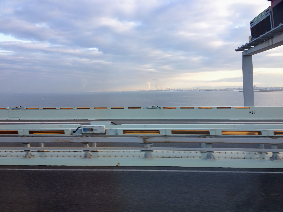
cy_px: 106
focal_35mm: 35
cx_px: 142
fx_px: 286
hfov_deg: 52.6
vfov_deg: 40.7
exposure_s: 1/319
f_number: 2.4
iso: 50
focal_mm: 4.28
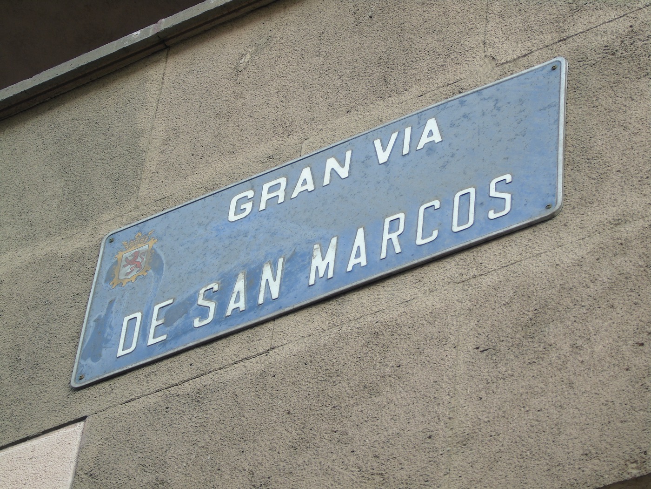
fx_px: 2332
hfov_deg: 15.9
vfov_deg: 12.0
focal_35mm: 124
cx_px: 326
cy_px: 244
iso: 80
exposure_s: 1/50
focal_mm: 22
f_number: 4.6
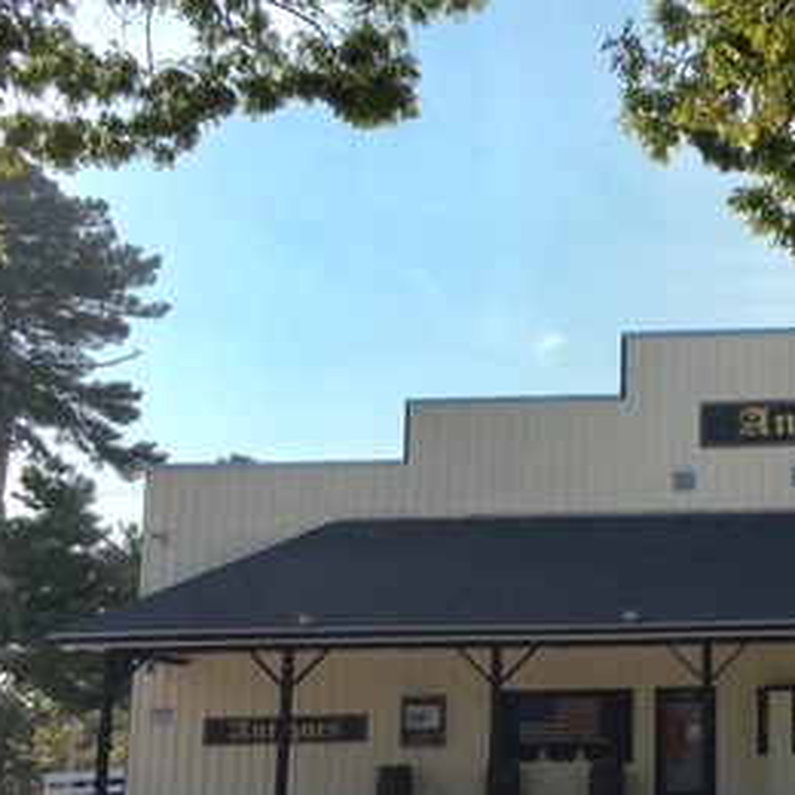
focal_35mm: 63
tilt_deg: +11.6
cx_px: 813
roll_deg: +0.6
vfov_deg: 27.2
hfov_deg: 25.8
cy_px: 489
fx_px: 1637
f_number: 2.2
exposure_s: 1/3497
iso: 25
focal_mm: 4.15
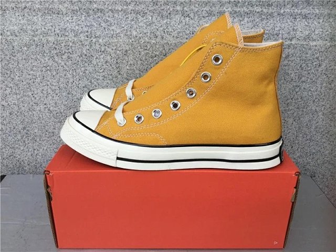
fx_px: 301
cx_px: 168
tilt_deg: -23.8
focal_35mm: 31
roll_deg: -0.6
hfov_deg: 58.4
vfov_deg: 45.4
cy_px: 126
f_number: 2.4
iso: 25
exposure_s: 1/558
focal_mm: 3.3
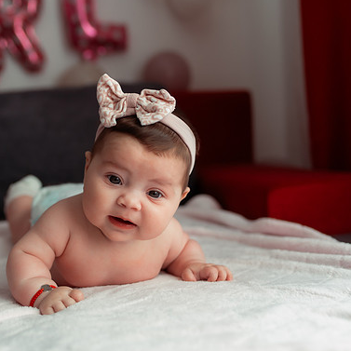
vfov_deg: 35.3
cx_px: 135
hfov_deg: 35.2
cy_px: 184
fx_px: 551
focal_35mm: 48
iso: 800
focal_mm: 35
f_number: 2.5
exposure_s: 1/250
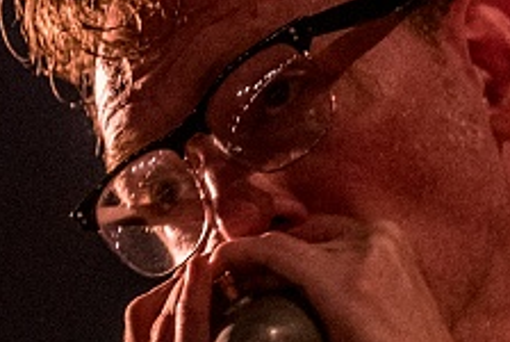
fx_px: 4780
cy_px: 173
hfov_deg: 6.1
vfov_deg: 4.1
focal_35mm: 337
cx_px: 467
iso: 1250
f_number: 2.8
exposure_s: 1/100
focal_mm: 70
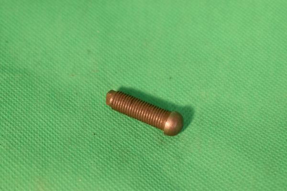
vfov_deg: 16.6
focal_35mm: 82
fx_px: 658
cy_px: 96
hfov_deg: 24.6
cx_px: 144
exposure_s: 1/100
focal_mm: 55
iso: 360
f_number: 6.3
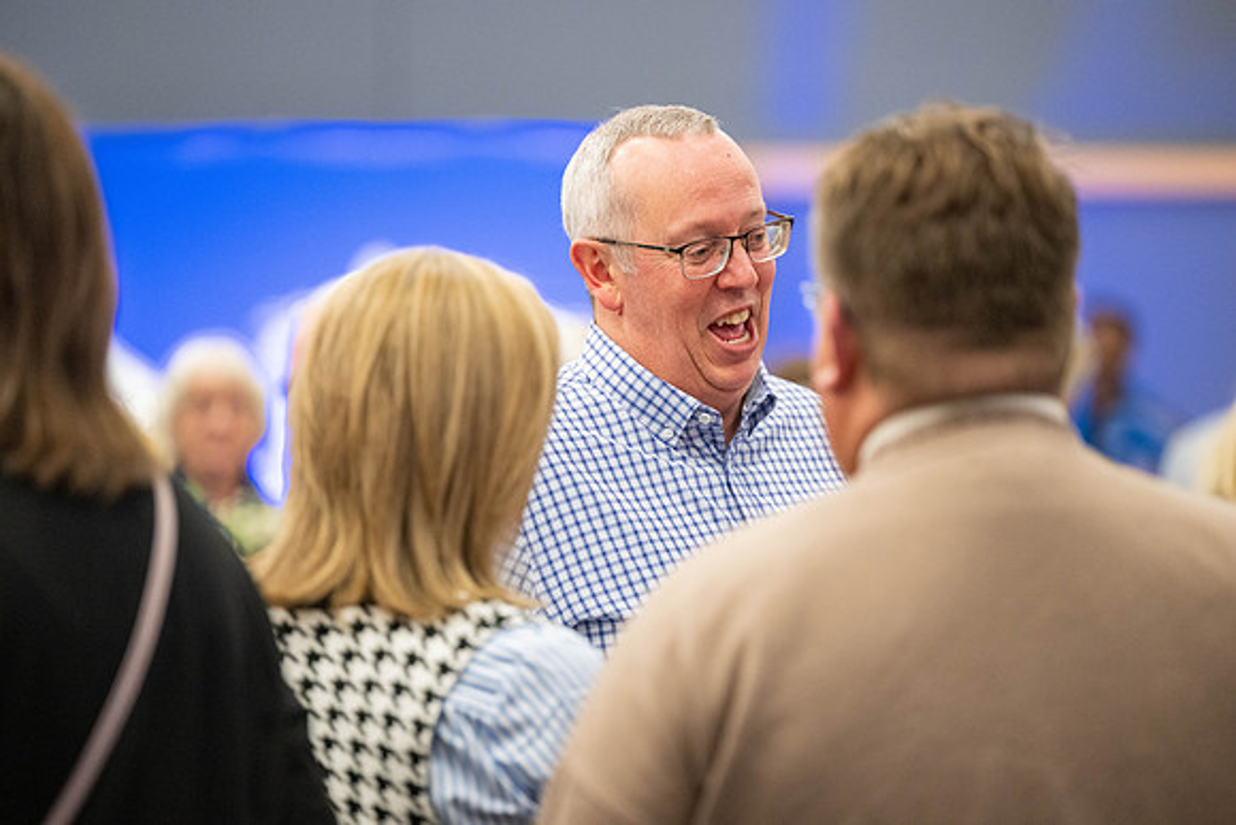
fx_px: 6181
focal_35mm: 180
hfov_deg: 11.4
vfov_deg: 7.6
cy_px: 412
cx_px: 618
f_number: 2.8
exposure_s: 1/200
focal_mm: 180
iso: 2000
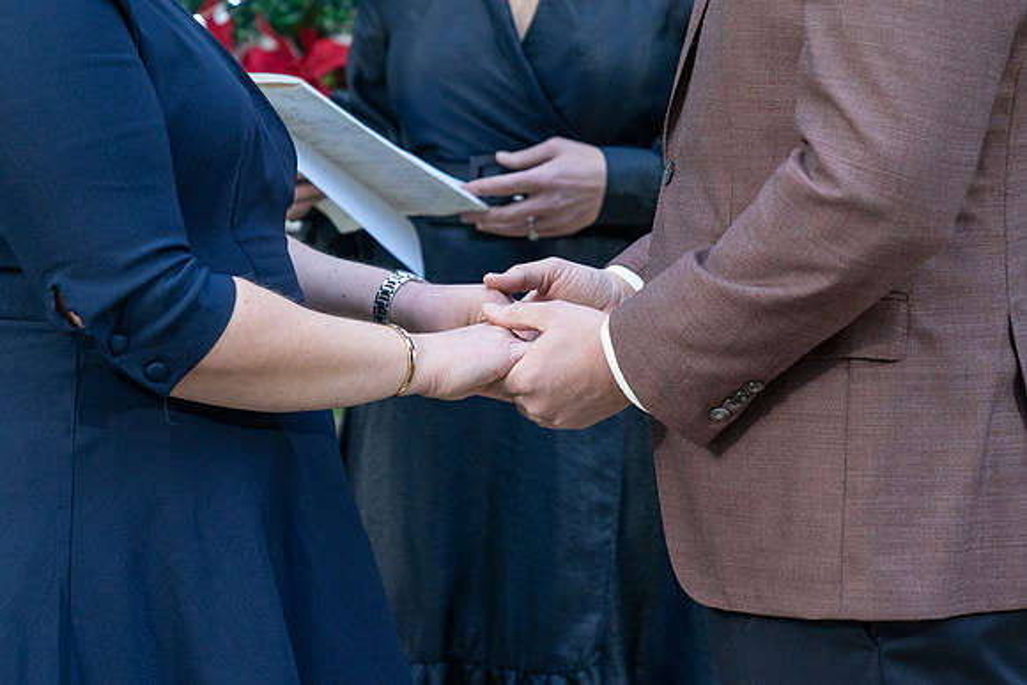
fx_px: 2826
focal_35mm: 99
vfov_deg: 13.8
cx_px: 490
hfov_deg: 20.6
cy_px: 338
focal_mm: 70
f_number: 3.5
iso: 2000
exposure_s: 1/100
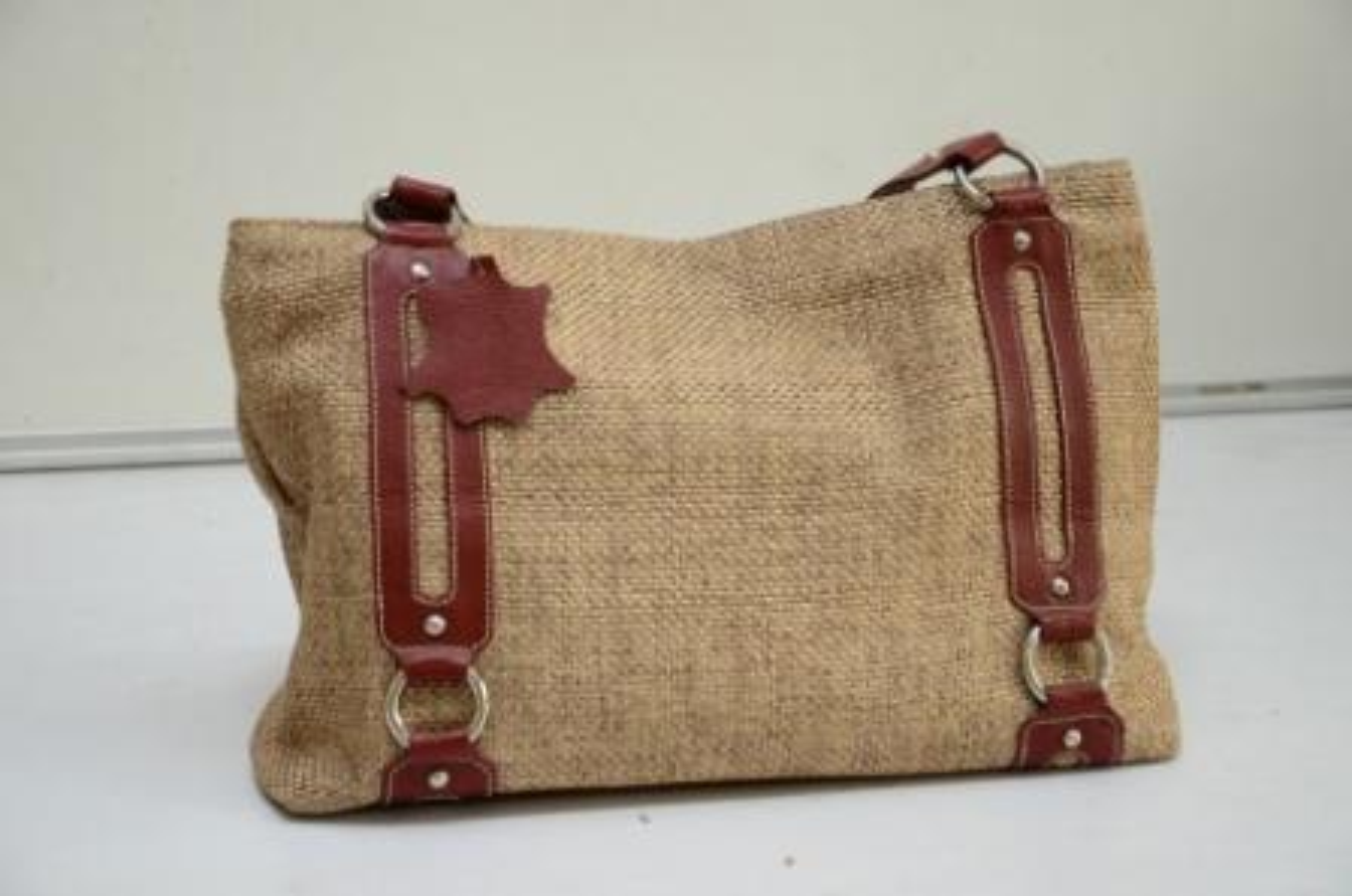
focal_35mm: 75
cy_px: 448
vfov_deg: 18.1
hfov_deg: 27.0
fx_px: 2812
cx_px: 676
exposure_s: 1/80
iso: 1000
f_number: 5
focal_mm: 50
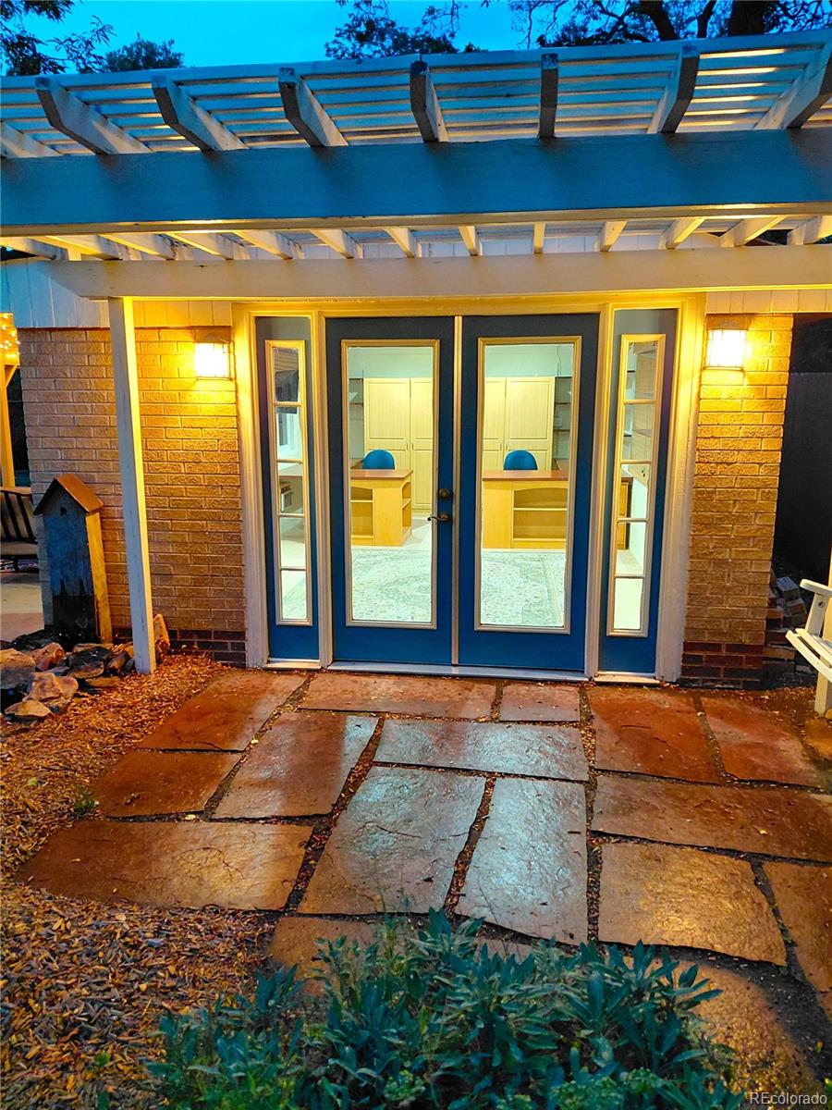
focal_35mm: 25
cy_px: 555
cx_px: 416
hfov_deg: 54.9
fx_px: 801
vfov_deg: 69.4
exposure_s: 1/40
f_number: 1.8
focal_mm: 4.69
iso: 400
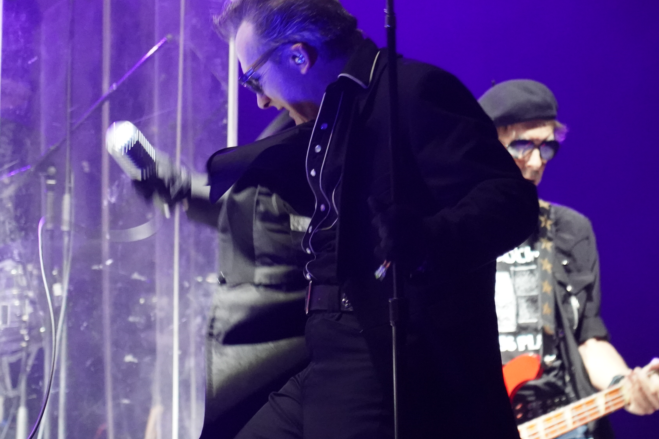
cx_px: 424
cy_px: 163
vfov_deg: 7.3
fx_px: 3441
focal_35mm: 188
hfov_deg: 10.9
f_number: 4
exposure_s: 1/160
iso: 10000
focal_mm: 105
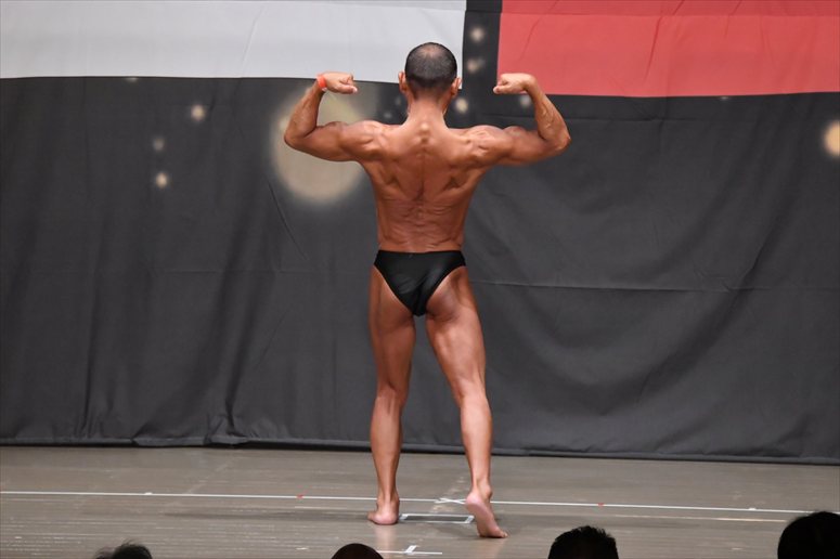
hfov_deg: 8.6
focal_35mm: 240
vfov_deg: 5.7
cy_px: 280
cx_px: 420
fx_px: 5597
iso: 6400
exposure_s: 1/400
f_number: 5.6
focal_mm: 160
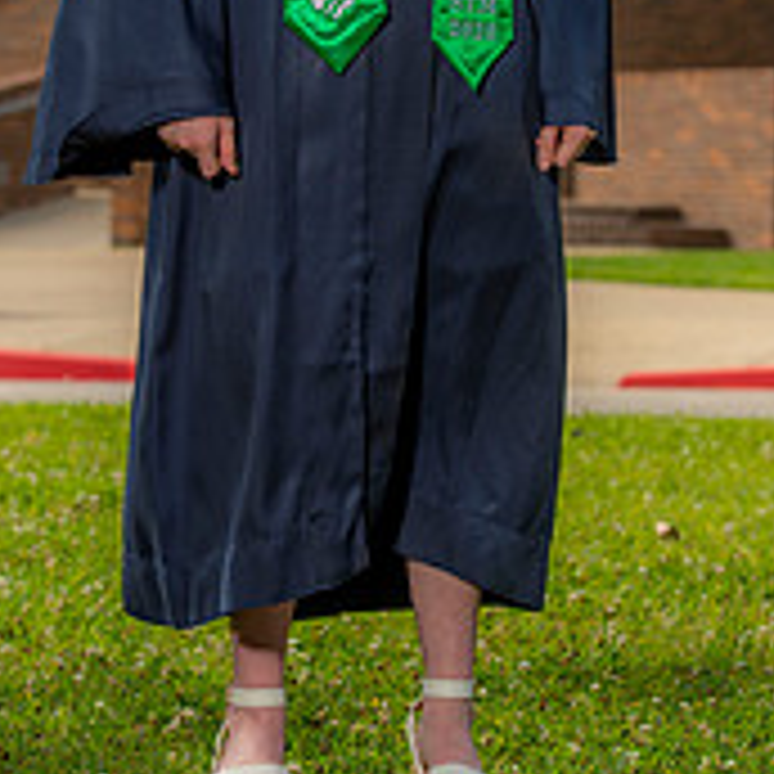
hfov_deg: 9.2
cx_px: 376
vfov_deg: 9.1
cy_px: 45
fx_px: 4832
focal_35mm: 191
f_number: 5.6
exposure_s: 1/250
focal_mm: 86
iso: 80
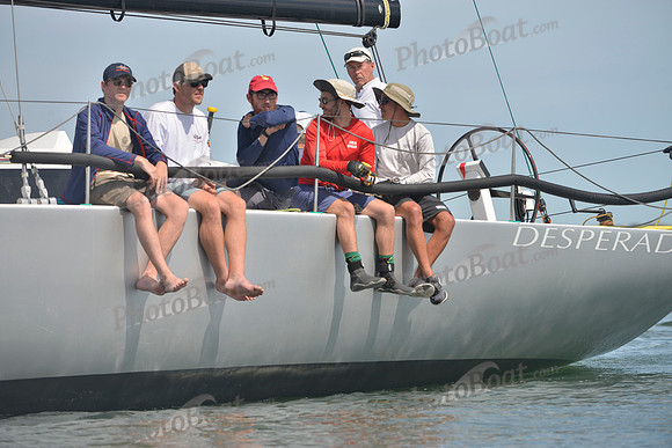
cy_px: 224
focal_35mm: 270
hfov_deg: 7.6
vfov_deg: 5.1
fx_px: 5041
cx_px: 336
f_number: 6.3
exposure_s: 1/1000
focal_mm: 270
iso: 200
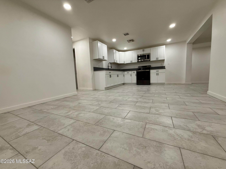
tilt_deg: -5.6
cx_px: 113
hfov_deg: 102.1
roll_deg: +2.8
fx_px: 91
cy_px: 84
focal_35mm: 14
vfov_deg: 85.7
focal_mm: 2.22
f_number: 2.2
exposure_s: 1/120
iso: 200
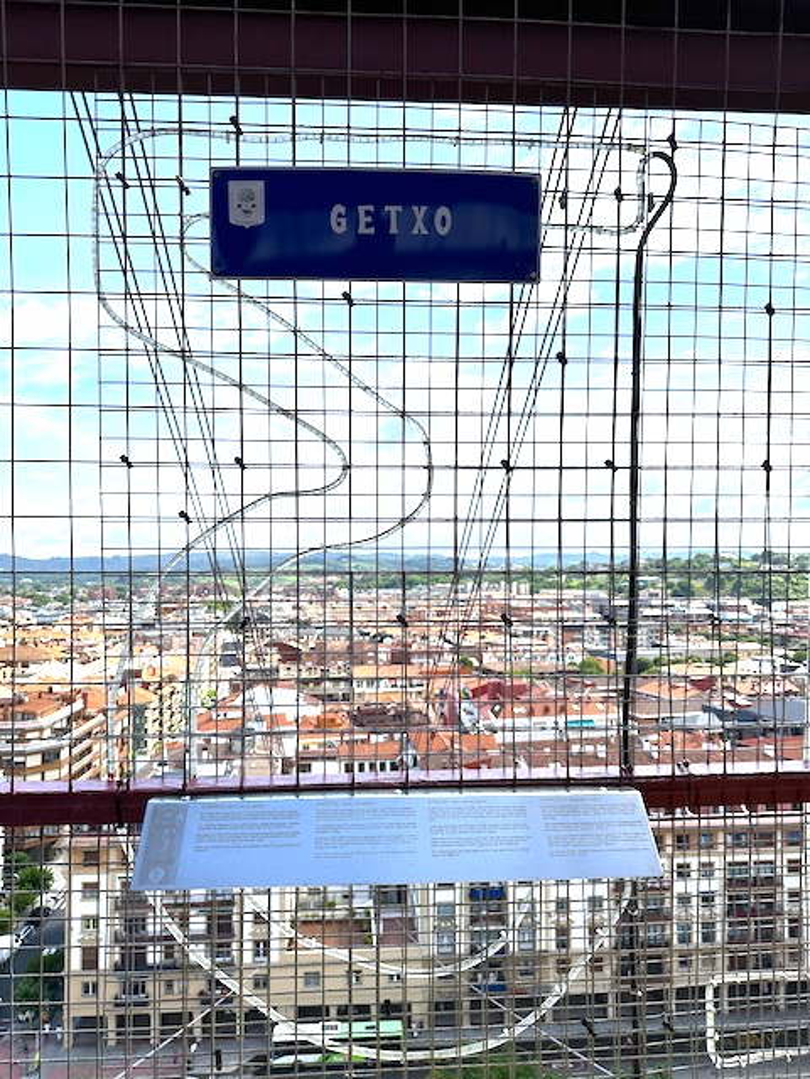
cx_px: 405
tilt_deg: +1.8
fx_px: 749
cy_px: 540
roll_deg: +0.5
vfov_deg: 71.6
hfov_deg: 56.8
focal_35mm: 24
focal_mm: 6.86
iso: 80
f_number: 1.78
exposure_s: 1/6623
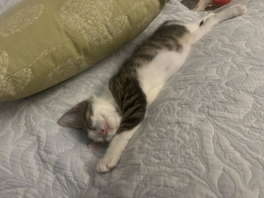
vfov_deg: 53.1
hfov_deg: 67.3
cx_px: 132
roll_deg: +13.2
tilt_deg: -42.5
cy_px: 99
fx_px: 198
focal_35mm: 26
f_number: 1.5
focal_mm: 5.7
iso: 500
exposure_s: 1/30
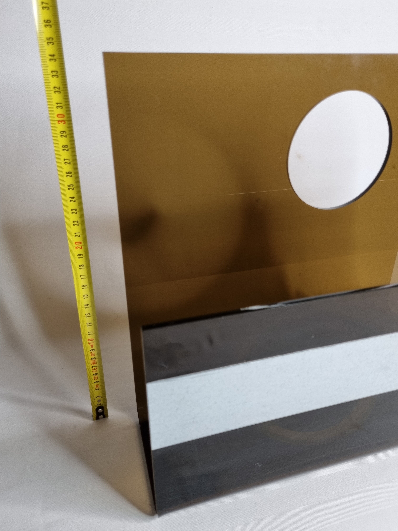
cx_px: 199
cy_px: 266
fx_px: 399
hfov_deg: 53.1
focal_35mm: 26
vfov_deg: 67.3
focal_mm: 5.4
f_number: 1.8
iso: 100
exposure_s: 1/100
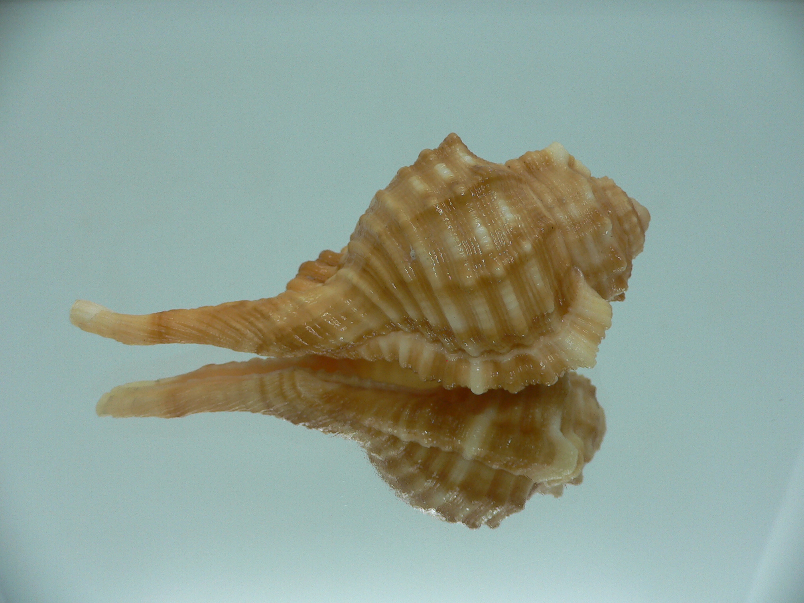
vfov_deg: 40.7
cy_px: 302
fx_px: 813
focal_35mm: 35
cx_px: 402
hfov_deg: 52.6
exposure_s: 1/60
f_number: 2.8
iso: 80
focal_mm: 4.6
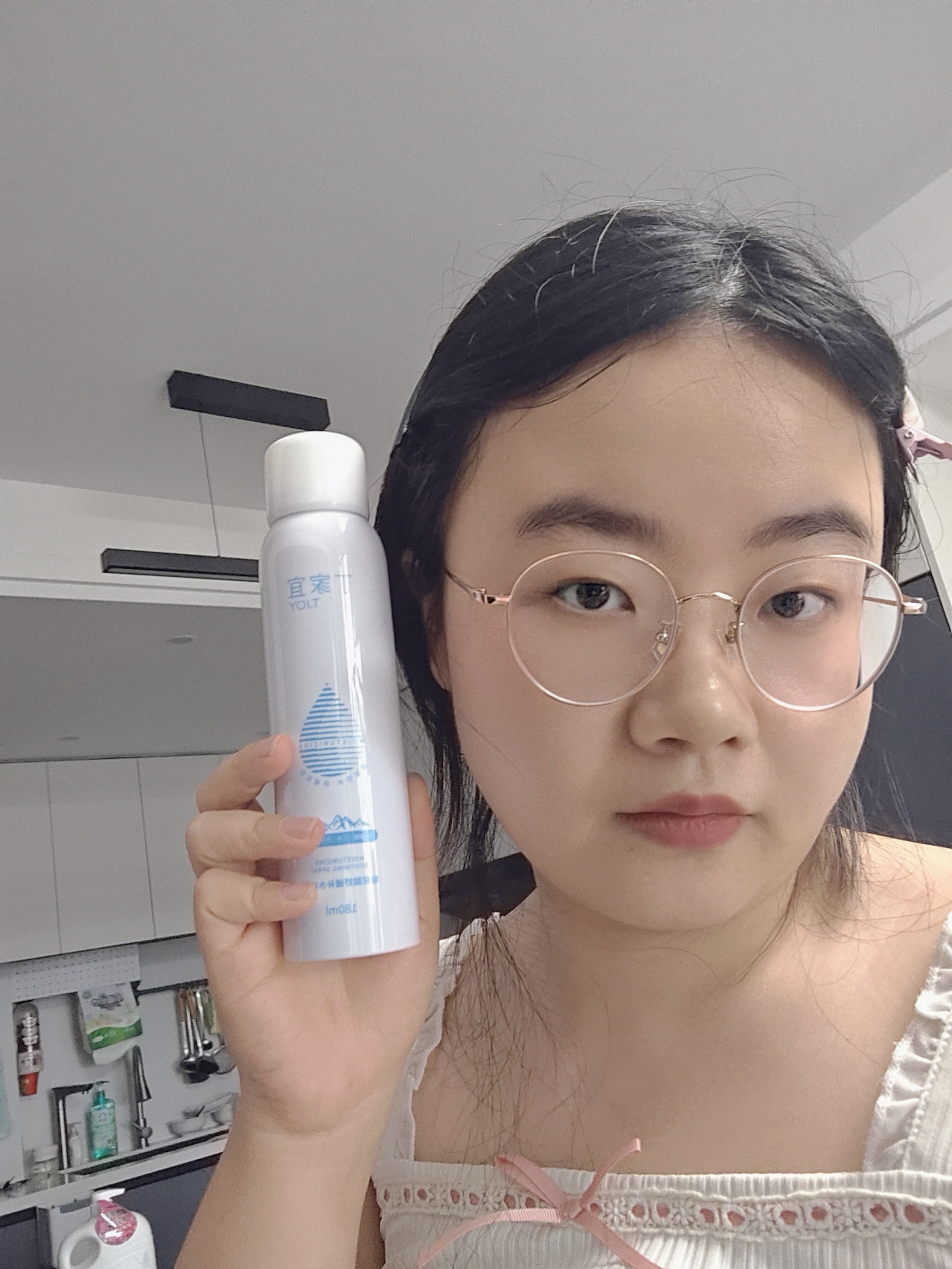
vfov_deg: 67.3
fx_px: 953
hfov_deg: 53.1
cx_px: 476
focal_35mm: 26
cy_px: 634
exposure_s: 1/33.3
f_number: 16
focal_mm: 3.74
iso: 216
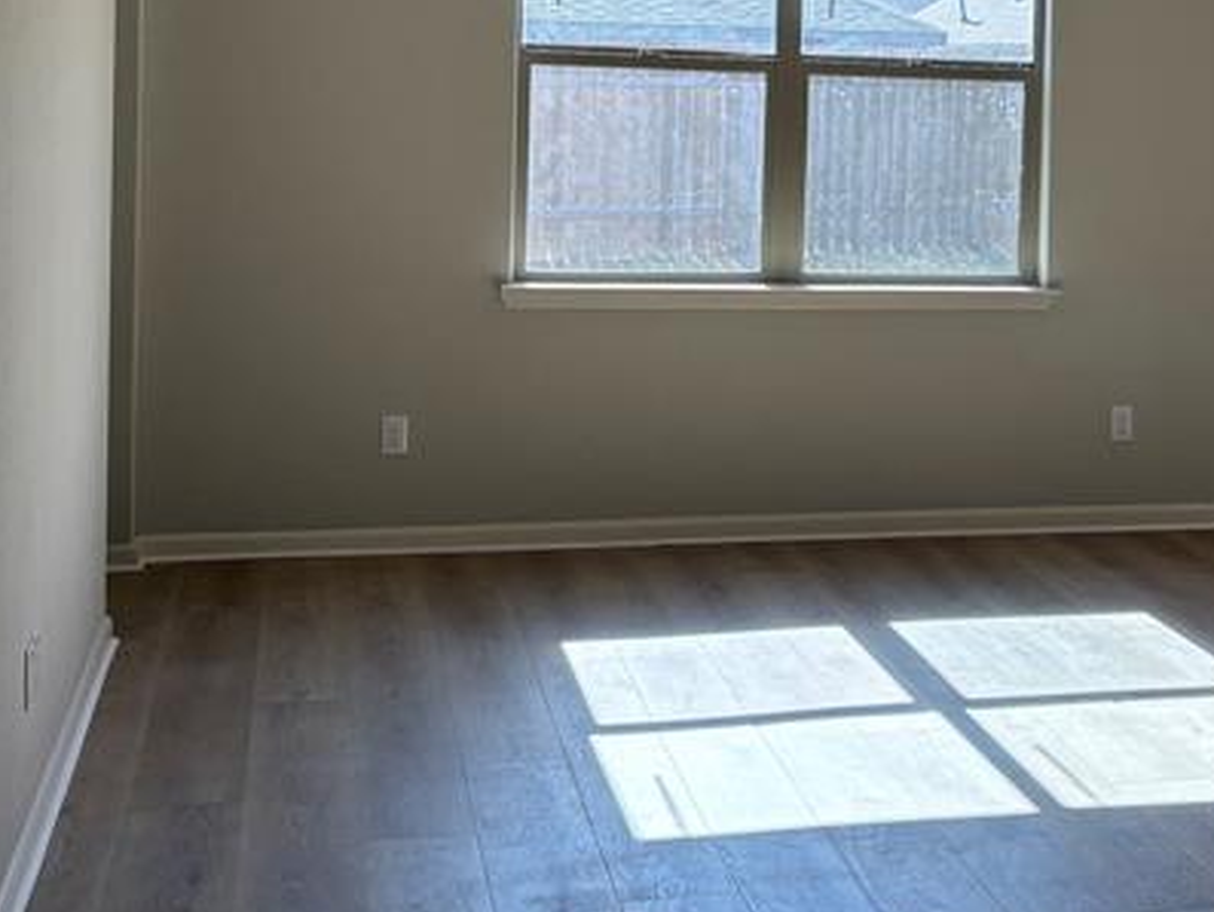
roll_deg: -1.2
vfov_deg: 21.5
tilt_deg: -1.1
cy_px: 116
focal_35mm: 67
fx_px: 2350
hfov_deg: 28.2
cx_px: 1015
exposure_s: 1/314
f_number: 1.6
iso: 64
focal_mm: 5.96
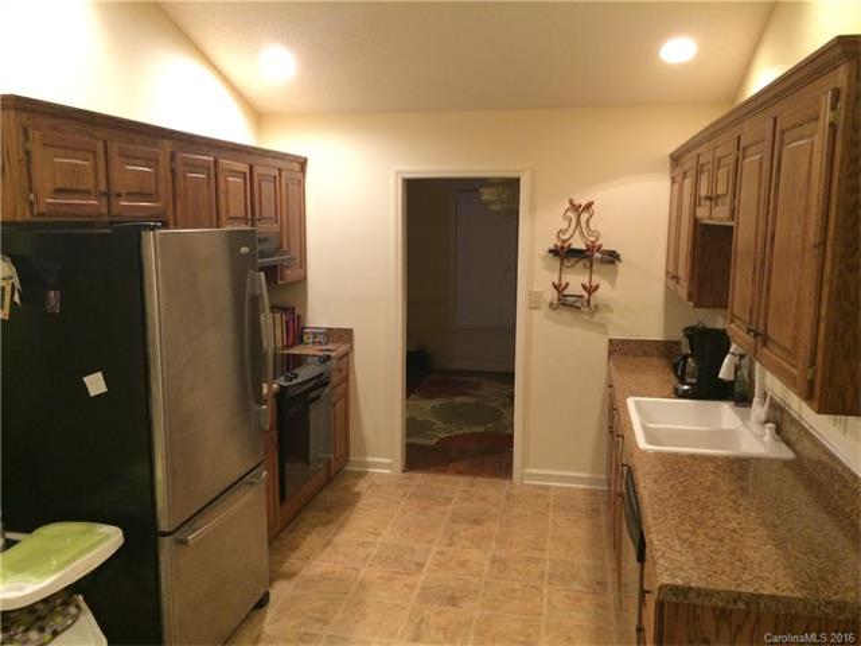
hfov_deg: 61.7
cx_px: 430
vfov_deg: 48.2
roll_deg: -0.9
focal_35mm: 29
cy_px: 323
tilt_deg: -9.7
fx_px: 721
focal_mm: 4.15
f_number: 2.2
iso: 250
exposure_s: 1/15
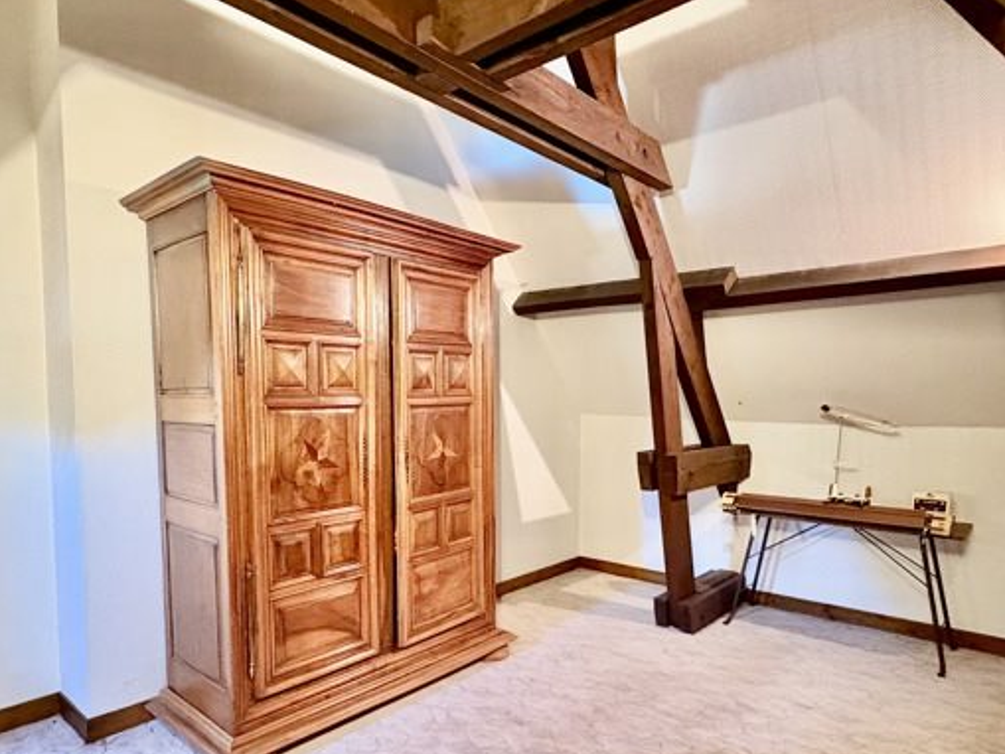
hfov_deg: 76.3
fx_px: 639
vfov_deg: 60.7
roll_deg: -0.2
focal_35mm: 22
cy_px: 444
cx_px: 470
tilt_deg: -3.7
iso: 800
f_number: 2.2
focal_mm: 2.22
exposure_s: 1/33
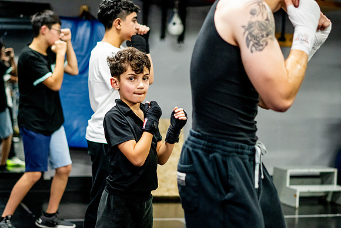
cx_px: 170
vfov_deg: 18.2
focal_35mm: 75
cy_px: 114
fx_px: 711
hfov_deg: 27.0
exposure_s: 1/500
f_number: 1.8
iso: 6400
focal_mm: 50
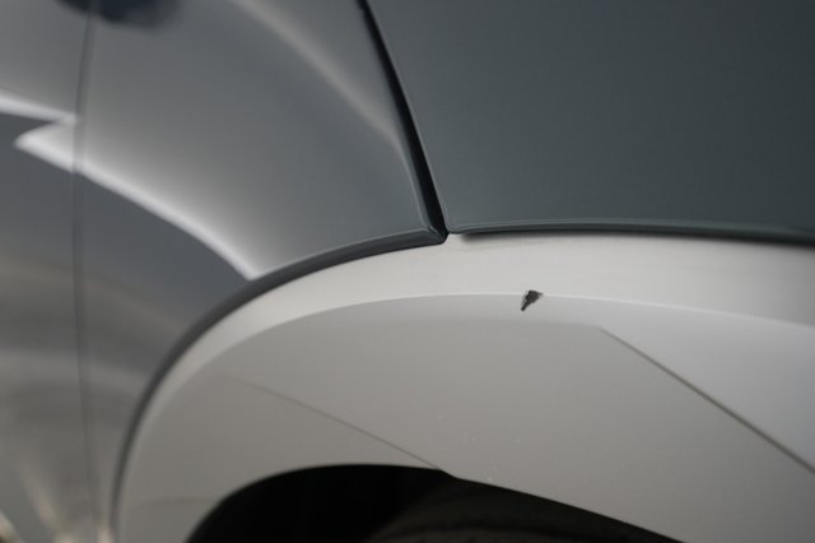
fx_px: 634
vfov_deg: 46.4
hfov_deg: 65.5
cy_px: 272
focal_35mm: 28
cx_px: 408
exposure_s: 1/100
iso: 2000
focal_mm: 28
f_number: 4.5
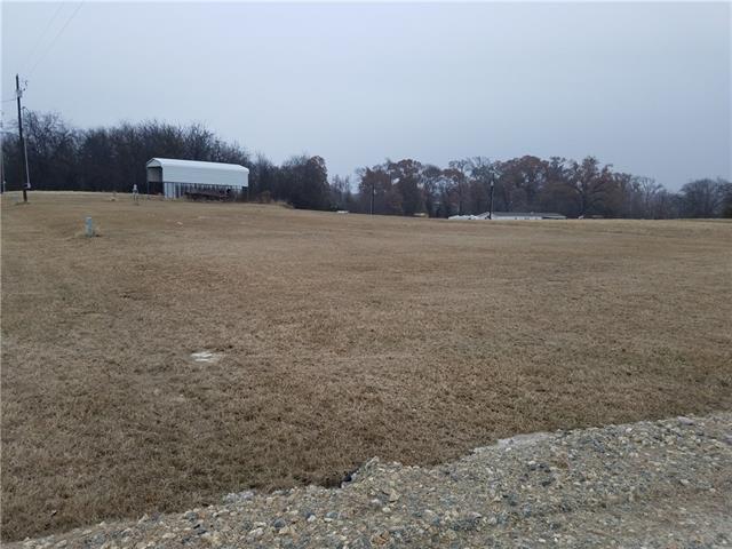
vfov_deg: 53.1
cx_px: 366
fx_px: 550
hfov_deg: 67.3
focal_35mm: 26
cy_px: 274
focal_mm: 4.2
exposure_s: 1/108
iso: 50
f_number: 1.7
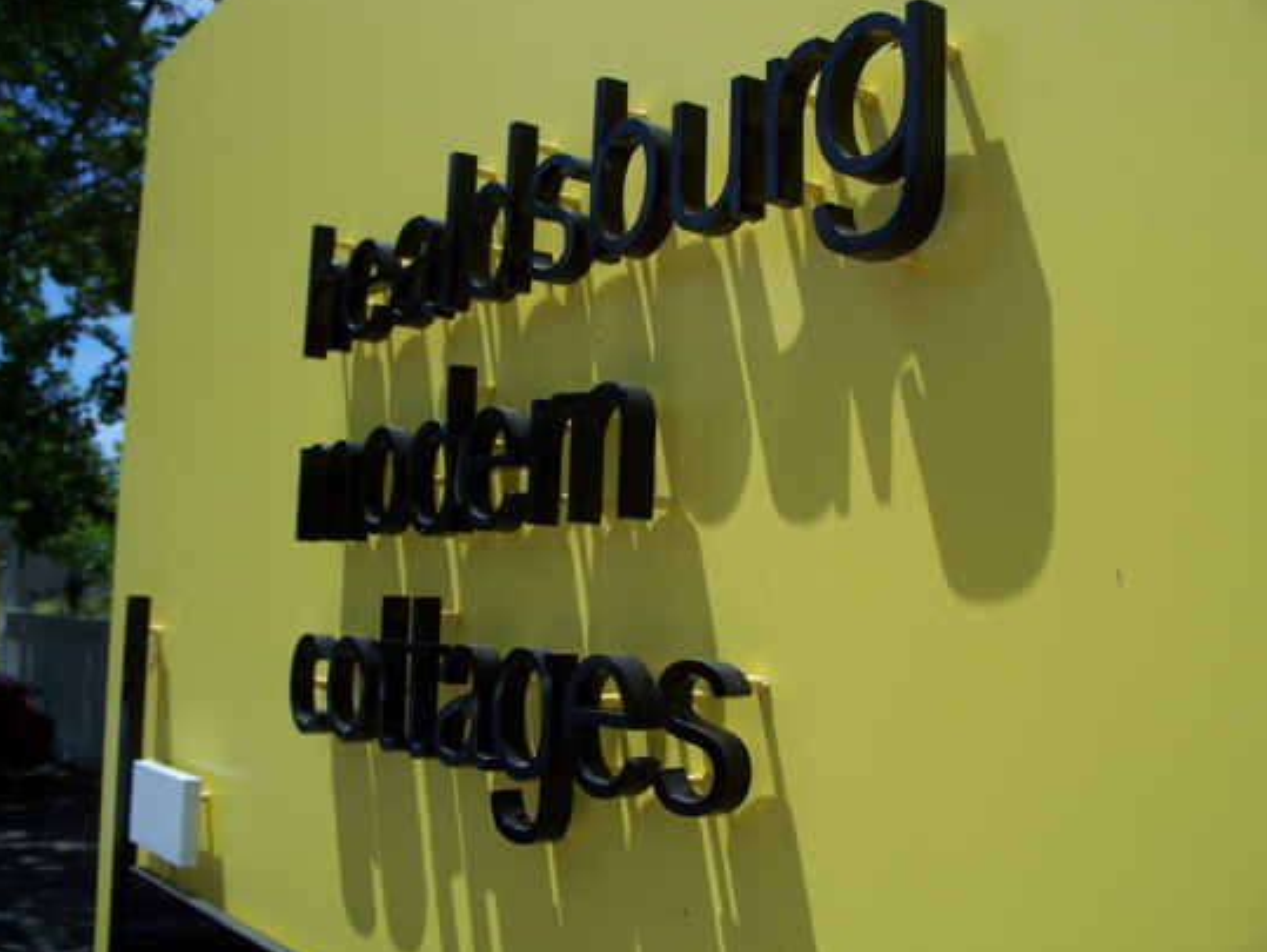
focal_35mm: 38
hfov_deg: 48.9
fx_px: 1392
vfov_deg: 37.8
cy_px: 475
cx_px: 639
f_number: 4
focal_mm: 7.8
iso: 64
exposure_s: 1/800
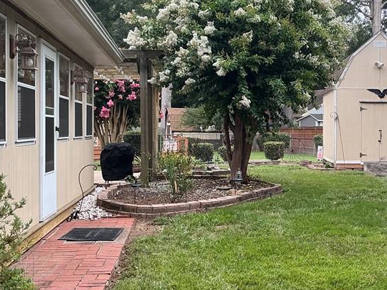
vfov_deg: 26.6
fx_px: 615
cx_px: 318
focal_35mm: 55
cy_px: 137
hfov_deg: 33.7
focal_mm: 3
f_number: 1.8
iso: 25
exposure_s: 1/300
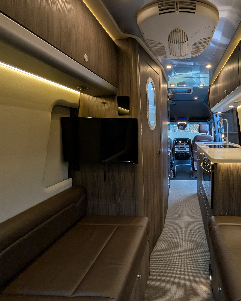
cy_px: 147
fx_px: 143
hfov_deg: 75.1
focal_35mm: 16
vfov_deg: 93.1
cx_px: 178
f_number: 1.7
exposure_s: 1/30
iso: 60
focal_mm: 2.02
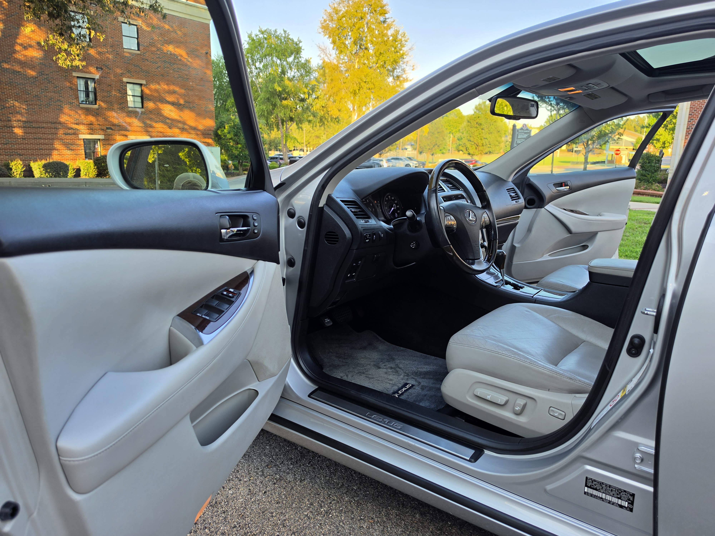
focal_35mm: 23
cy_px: 268
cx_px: 358
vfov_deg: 58.9
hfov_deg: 73.9
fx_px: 475
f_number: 1.4
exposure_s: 1/359
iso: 20
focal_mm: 6.5
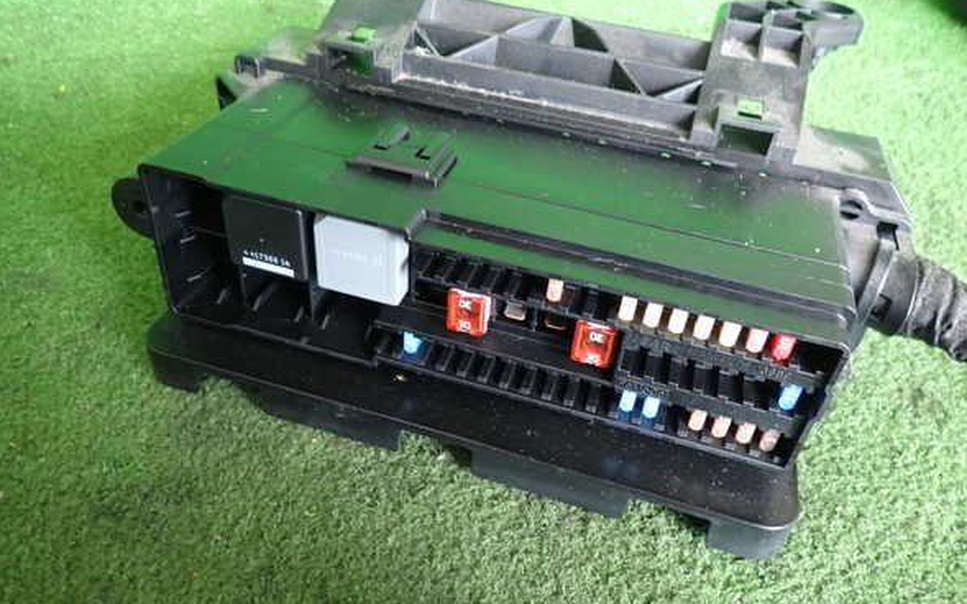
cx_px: 489
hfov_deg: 68.4
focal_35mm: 27
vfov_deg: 46.0
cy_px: 294
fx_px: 711
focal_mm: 4.5
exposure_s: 1/40
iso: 200
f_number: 2
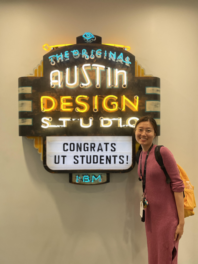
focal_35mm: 26
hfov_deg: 53.1
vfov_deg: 67.3
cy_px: 132
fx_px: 198
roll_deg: +0.0
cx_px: 99
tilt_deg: -0.8
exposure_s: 1/60
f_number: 1.6
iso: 160
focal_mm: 4.2
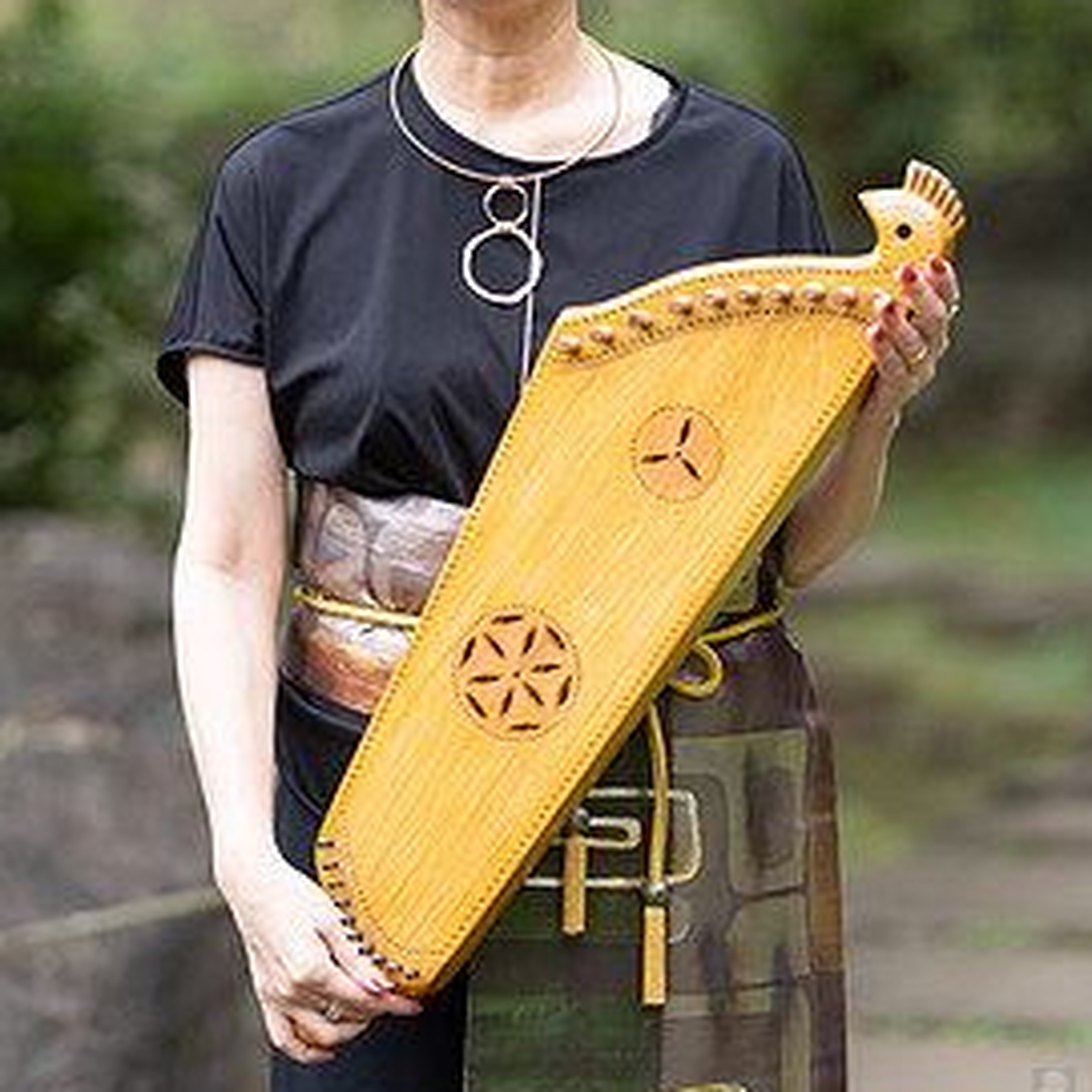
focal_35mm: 148
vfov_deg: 11.8
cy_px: 242
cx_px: 508
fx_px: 5282
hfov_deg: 11.8
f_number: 2.2
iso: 250
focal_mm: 105
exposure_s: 1/250
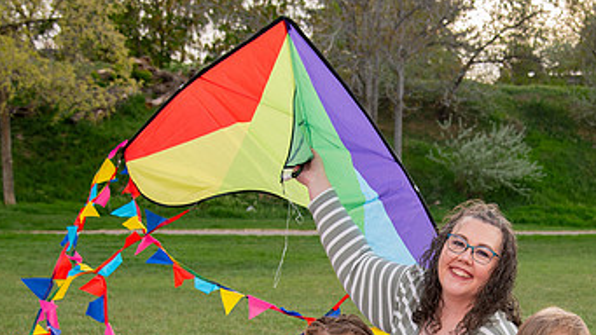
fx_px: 1217
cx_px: 420
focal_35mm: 77
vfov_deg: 15.5
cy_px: 295
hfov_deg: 27.3
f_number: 5
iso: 200
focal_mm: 38
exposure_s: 1/250
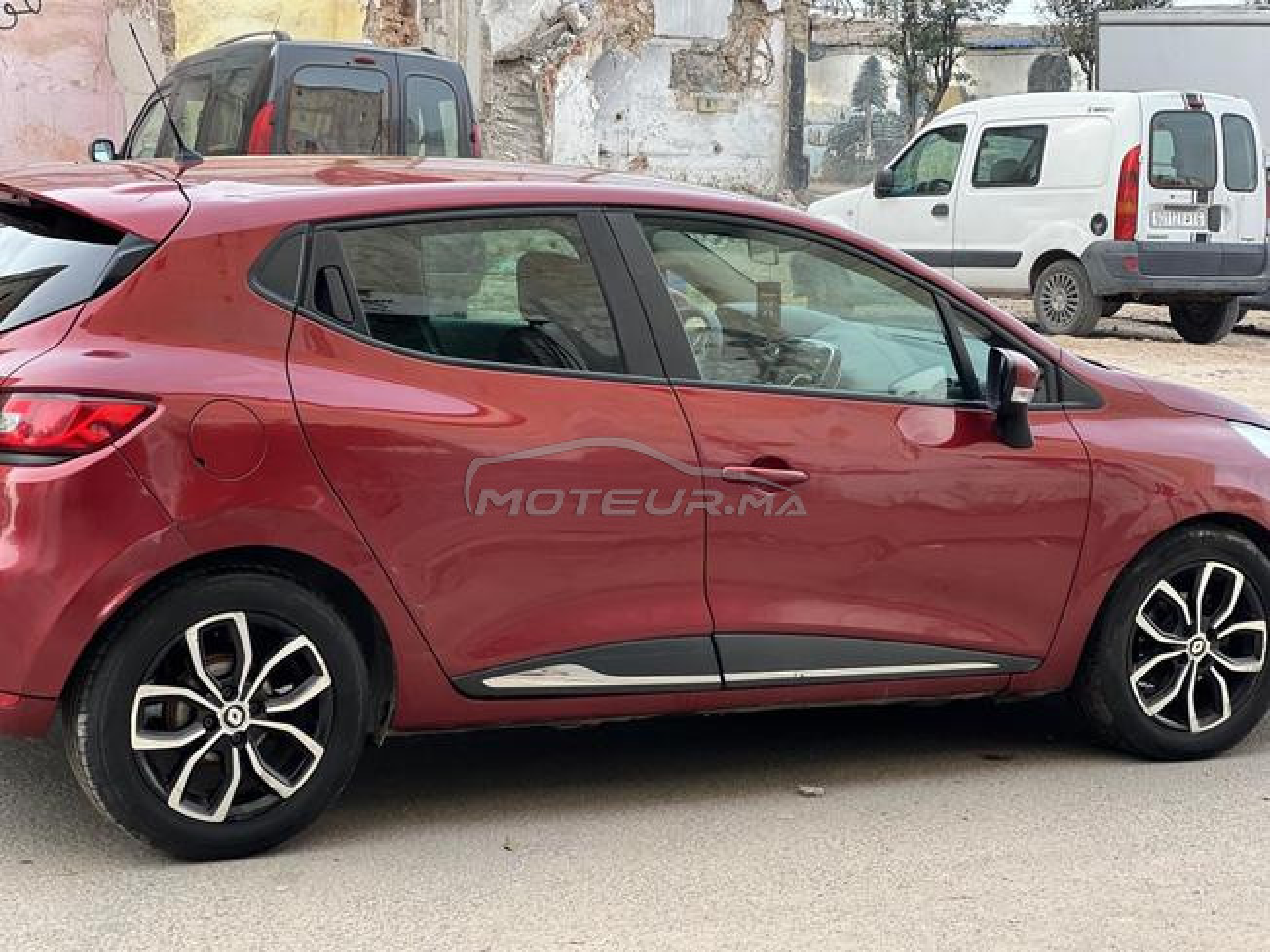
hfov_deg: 25.3
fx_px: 2825
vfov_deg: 19.1
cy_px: 476
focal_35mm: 77
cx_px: 635
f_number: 2.8
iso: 80
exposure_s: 1/121
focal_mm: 9
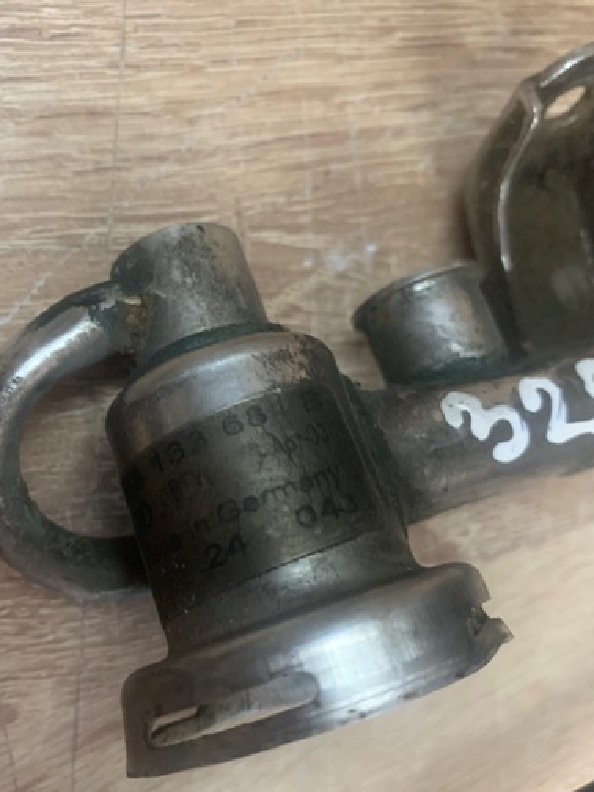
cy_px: 432
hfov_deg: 42.9
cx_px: 262
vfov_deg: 55.3
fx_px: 755
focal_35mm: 33
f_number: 1.8
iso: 320
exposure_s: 1/60
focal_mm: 4.25
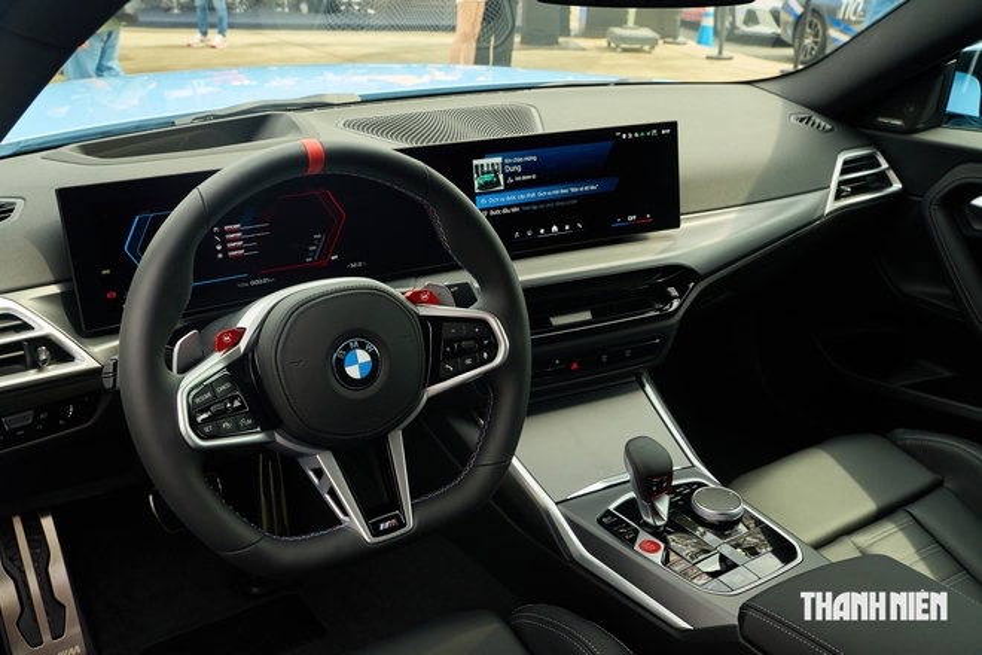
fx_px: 941
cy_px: 328
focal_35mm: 34
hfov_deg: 55.1
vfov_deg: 38.4
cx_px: 491
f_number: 7.1
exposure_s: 1/200
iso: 640
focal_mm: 23
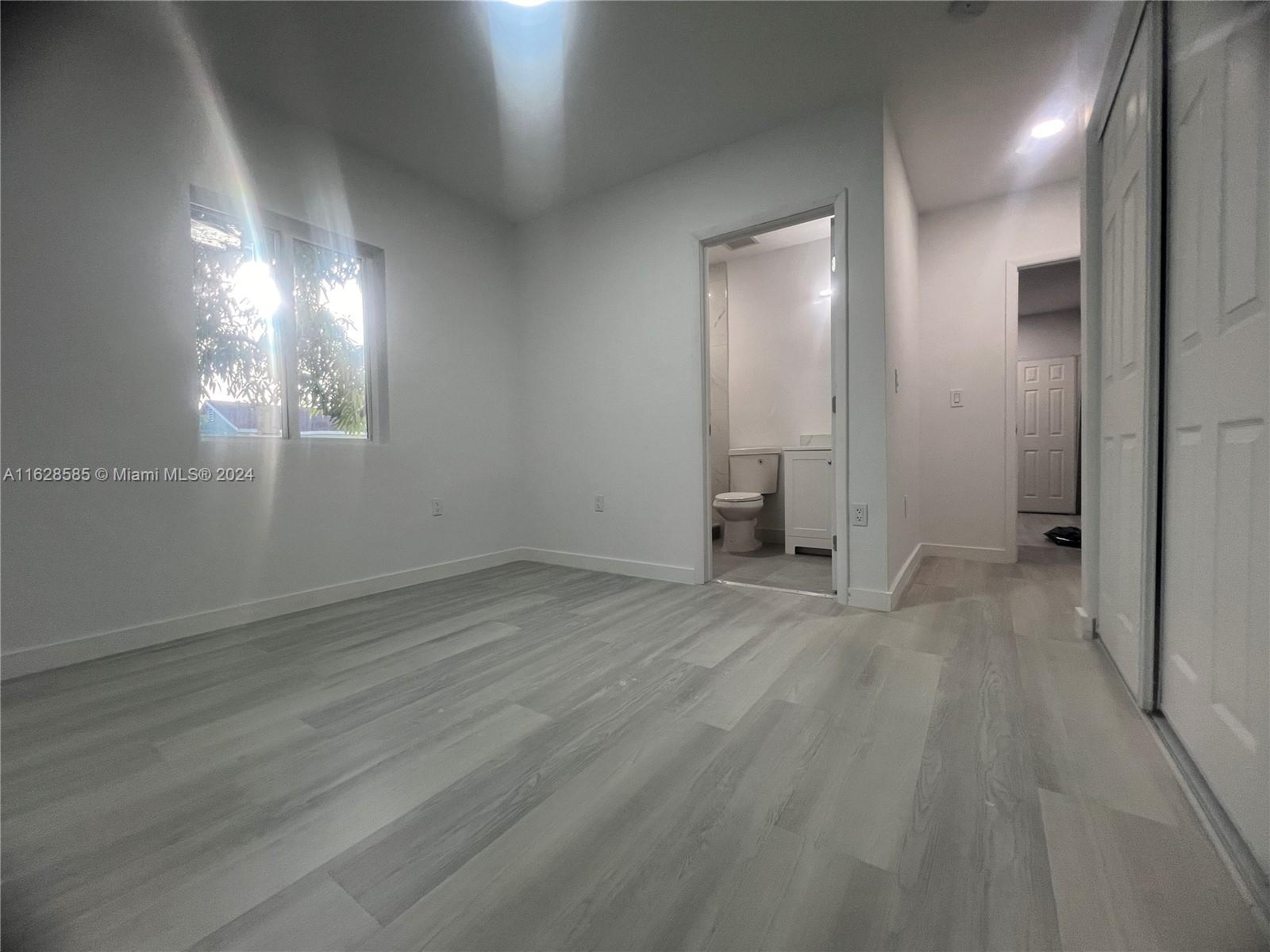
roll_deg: +0.6
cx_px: 635
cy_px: 476
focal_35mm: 13
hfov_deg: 106.2
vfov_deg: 89.9
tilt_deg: -2.0
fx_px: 477
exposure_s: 1/120
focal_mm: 1.57
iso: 160
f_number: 1.8
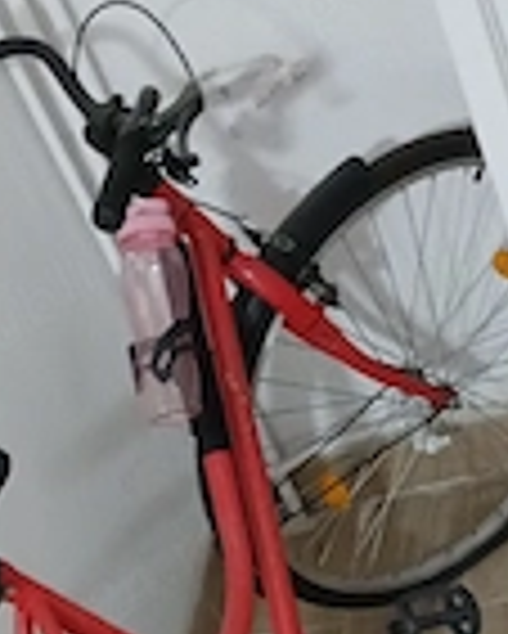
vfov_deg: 24.8
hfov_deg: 21.2
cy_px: 674
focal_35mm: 72
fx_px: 1352
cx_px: 180
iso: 800
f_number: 1.8
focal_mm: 3.98
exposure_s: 1/16.7
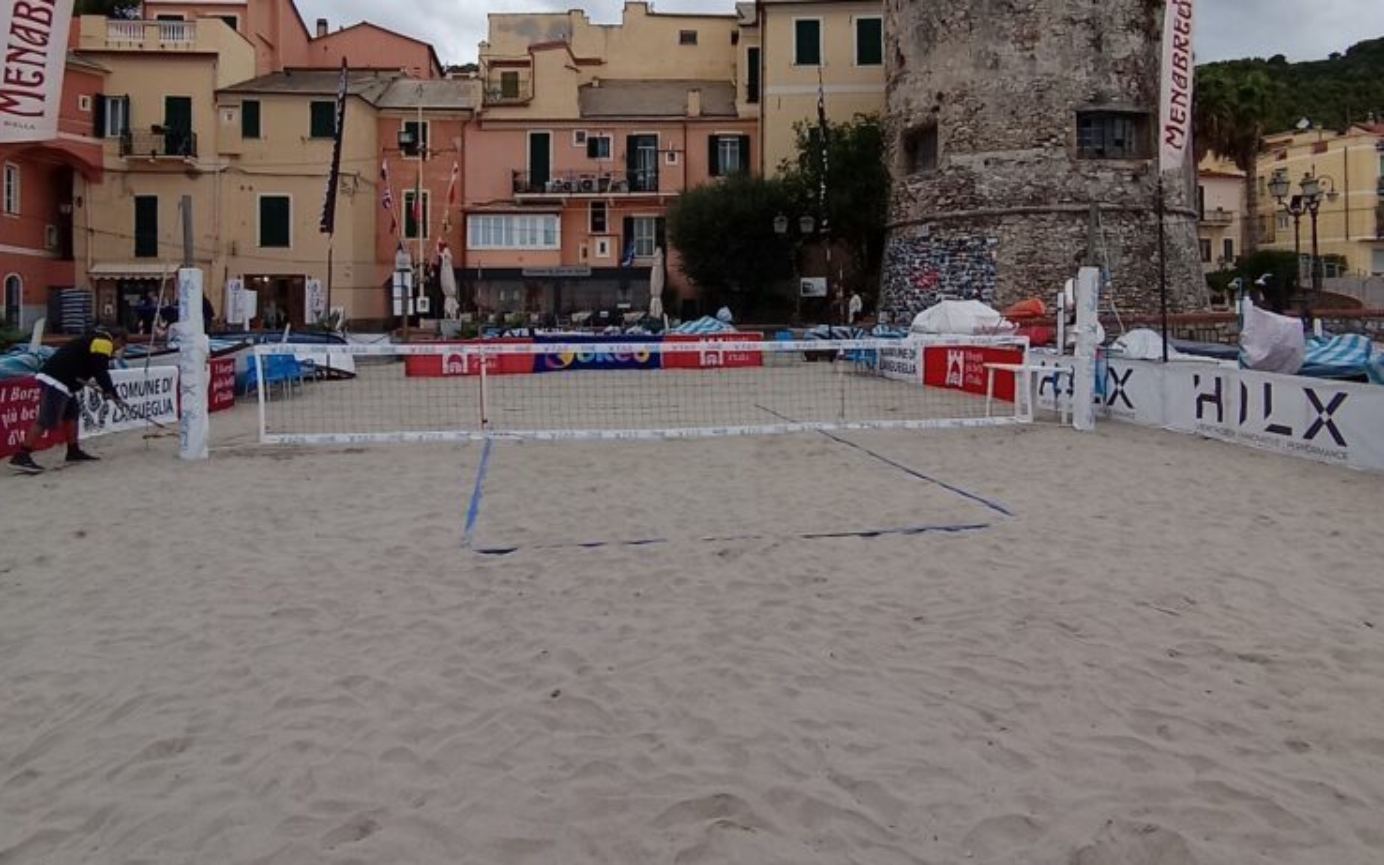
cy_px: 300
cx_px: 668
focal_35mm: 25
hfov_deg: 72.5
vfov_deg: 48.6
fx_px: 943
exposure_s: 1/186
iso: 100
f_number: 2.2
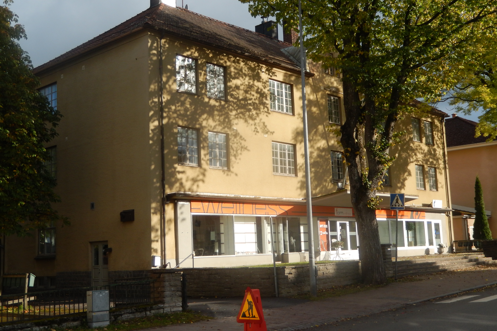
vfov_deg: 28.6
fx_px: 649
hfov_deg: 41.9
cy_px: 161
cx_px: 249
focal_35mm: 47
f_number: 4.3
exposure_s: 1/640
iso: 125
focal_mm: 8.1
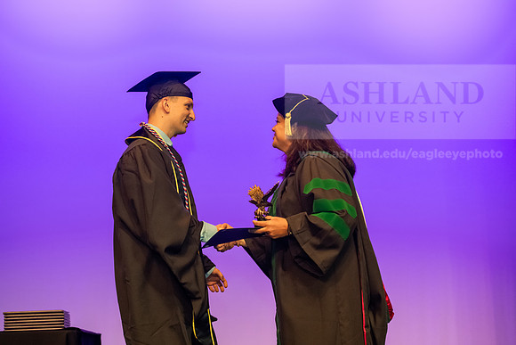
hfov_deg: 24.8
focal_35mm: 82
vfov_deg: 16.7
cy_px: 172
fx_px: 1176
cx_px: 258
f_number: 4
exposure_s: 1/200
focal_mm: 82
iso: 3200
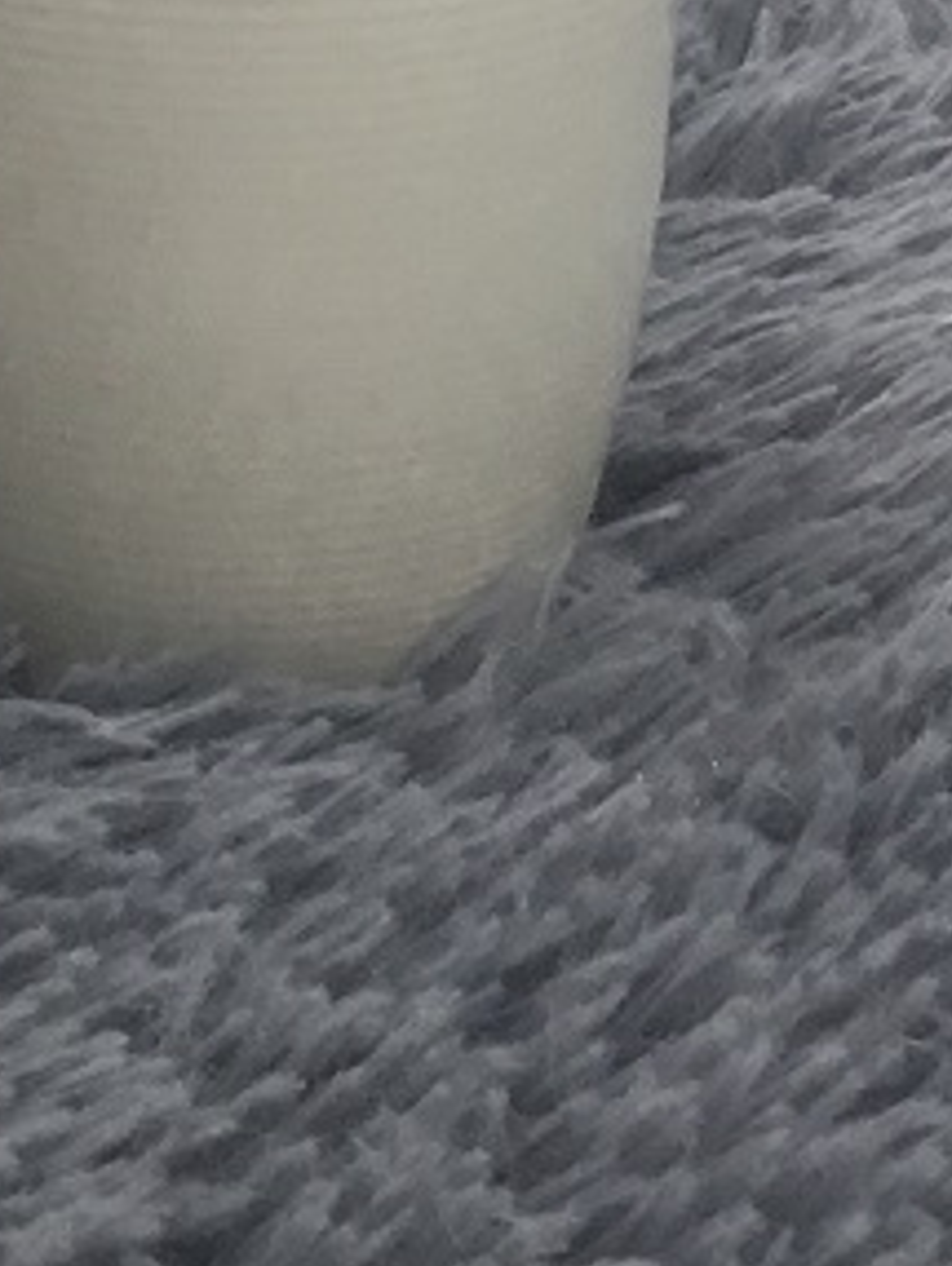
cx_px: 226
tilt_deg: -8.2
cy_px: -823
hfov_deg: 11.4
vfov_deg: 13.9
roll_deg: +0.5
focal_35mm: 130
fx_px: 4760
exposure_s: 1/33
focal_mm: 3.3
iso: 80
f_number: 2.4
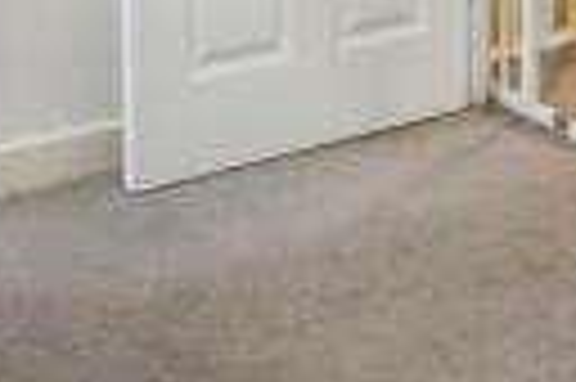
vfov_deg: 13.7
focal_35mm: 82
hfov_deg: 24.8
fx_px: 1310
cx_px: 250
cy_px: -425
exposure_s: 1/50
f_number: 9
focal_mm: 16
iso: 2000
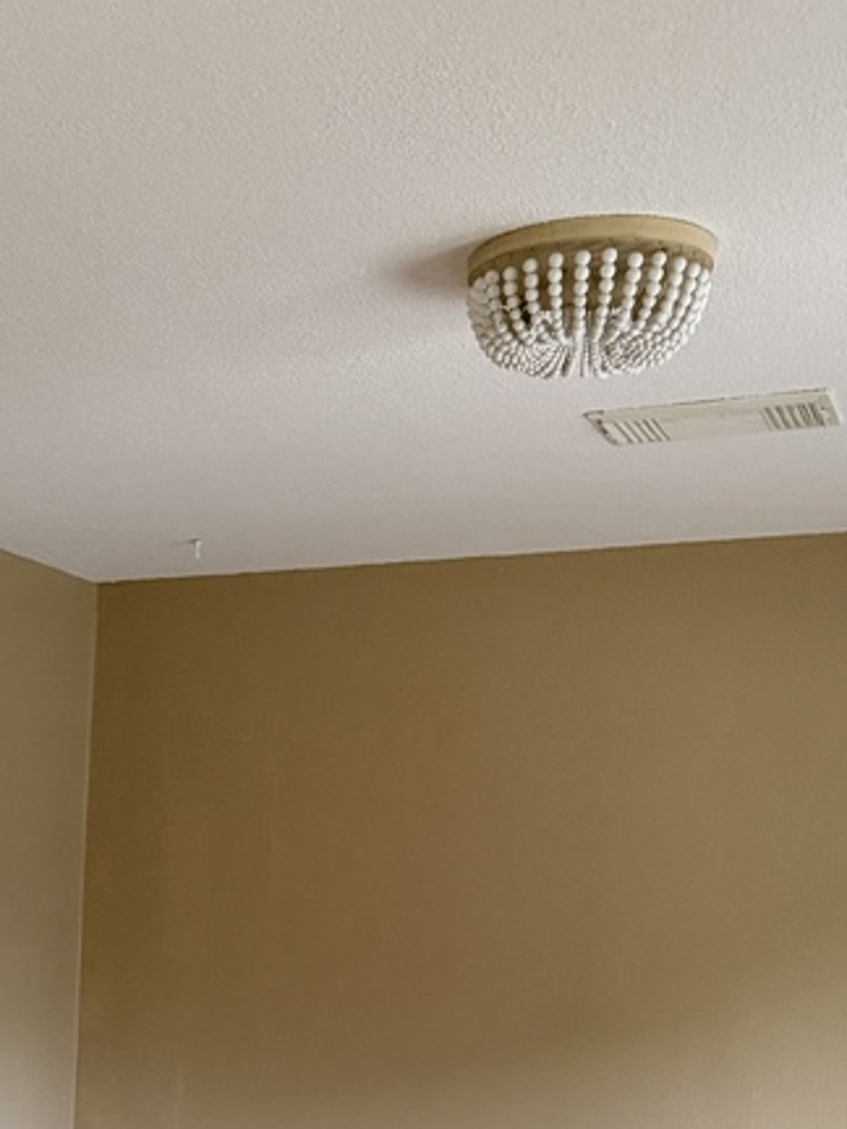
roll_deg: -1.4
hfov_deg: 22.8
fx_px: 1957
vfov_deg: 28.7
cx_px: -112
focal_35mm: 60
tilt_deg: -10.3
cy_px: 1288
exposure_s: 1/60
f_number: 1.78
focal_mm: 6.76
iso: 320
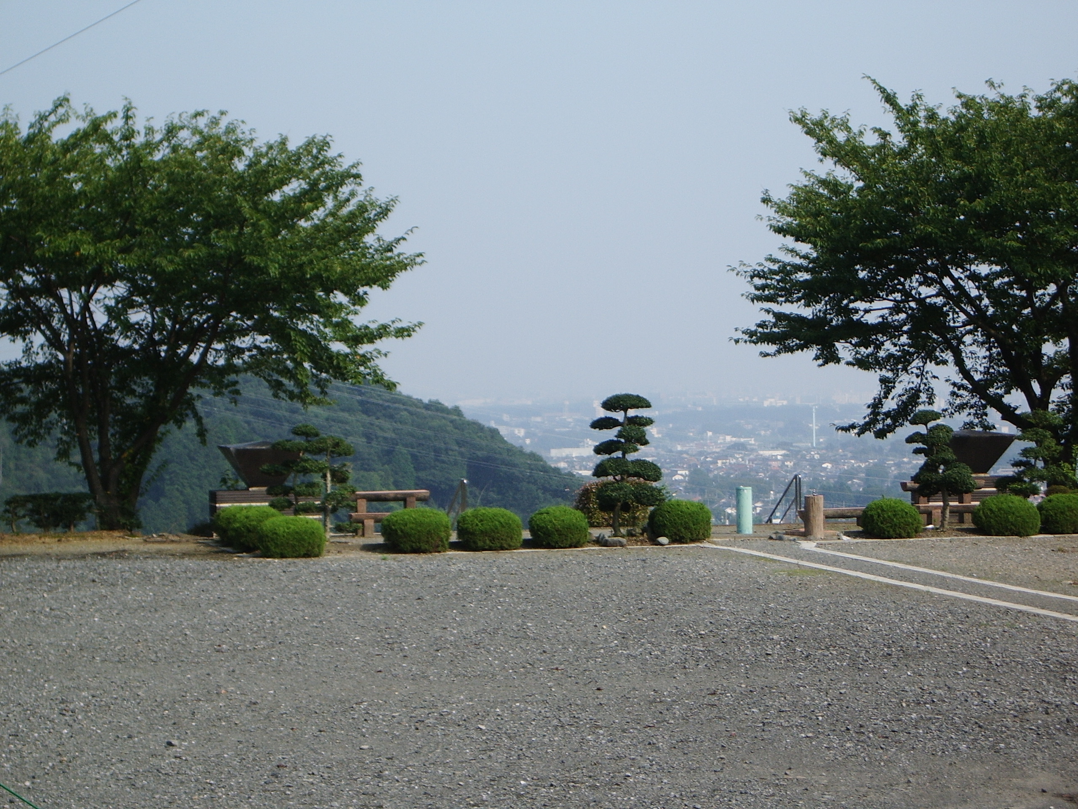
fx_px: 3332
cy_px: 404
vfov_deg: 13.8
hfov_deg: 18.4
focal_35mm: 107
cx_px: 539
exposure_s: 1/250
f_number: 4.8
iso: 50
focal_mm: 17.4
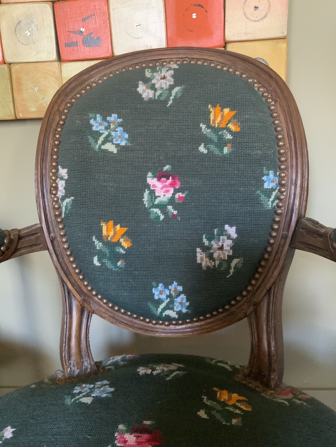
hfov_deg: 48.2
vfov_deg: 61.7
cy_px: 224
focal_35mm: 29
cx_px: 168
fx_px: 375
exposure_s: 1/37
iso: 320
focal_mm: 3
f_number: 1.8
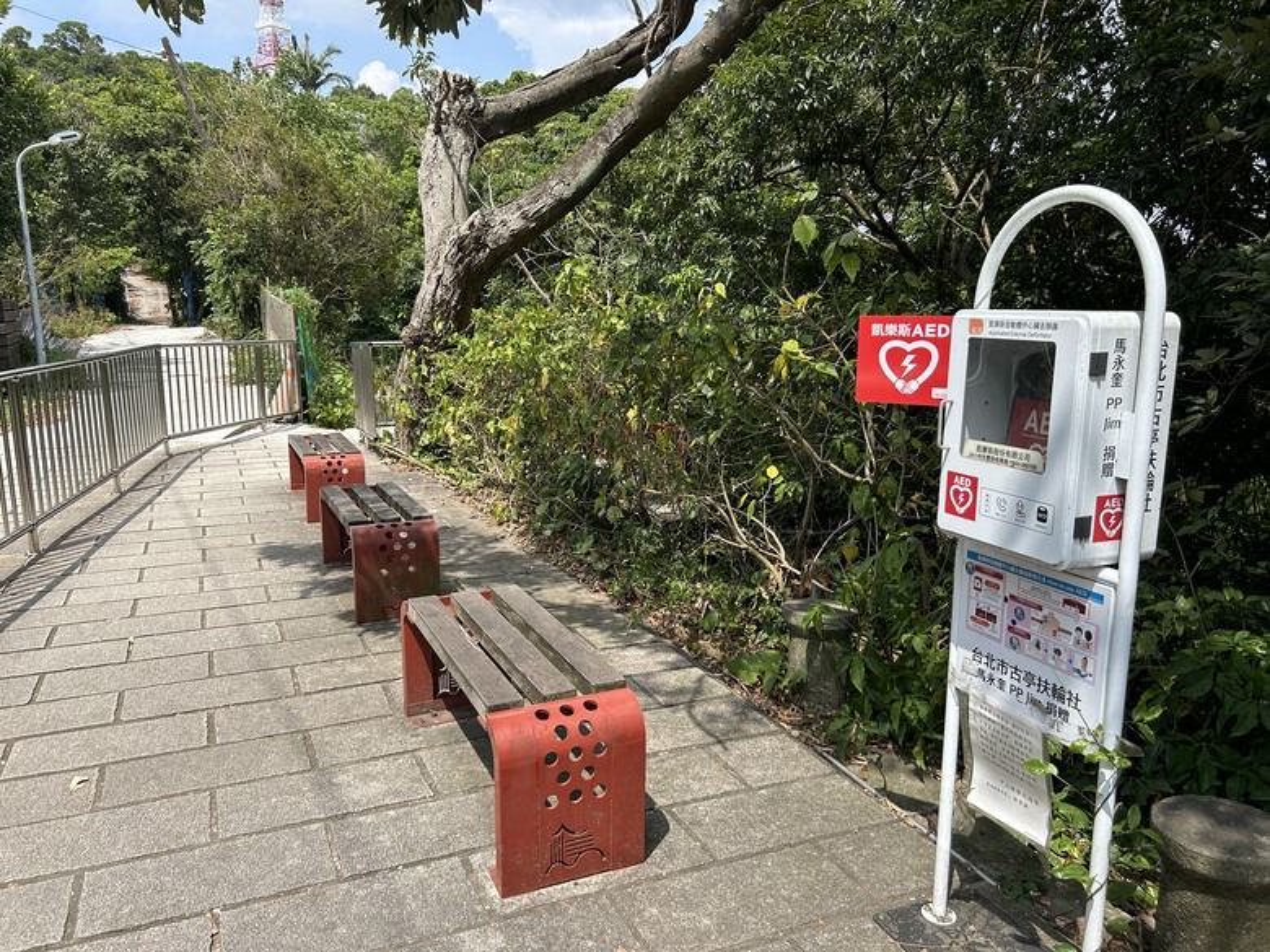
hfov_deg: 67.3
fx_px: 954
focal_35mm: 26
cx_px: 635
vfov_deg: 53.1
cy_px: 476
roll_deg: +0.8
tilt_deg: -9.9
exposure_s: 1/2695
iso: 50
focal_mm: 5.7
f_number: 1.5
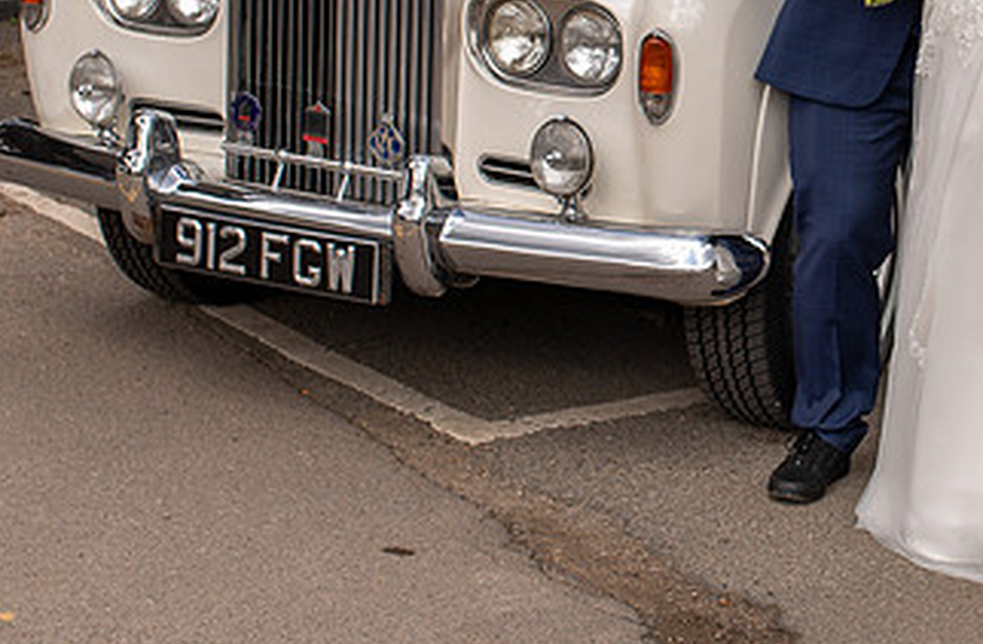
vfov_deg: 13.1
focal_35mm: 102
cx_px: 940
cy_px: 46
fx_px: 2770
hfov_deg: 19.6
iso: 100
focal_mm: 35
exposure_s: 1/250
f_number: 5
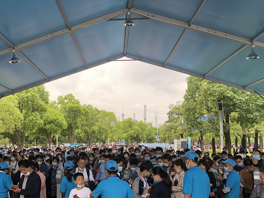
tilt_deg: +1.3
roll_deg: -0.5
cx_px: 97
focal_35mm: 38
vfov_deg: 37.3
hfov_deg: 48.5
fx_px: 290
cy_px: 133
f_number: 1.8
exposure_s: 1/120
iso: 20
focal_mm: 3.99
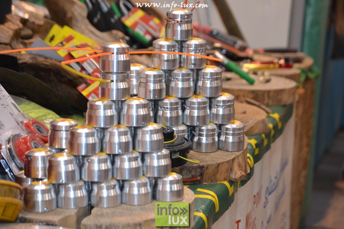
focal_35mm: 99
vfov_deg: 13.8
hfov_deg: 20.6
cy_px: 114
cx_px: 172
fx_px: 946
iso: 800
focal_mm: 66
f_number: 4.2
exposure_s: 1/60
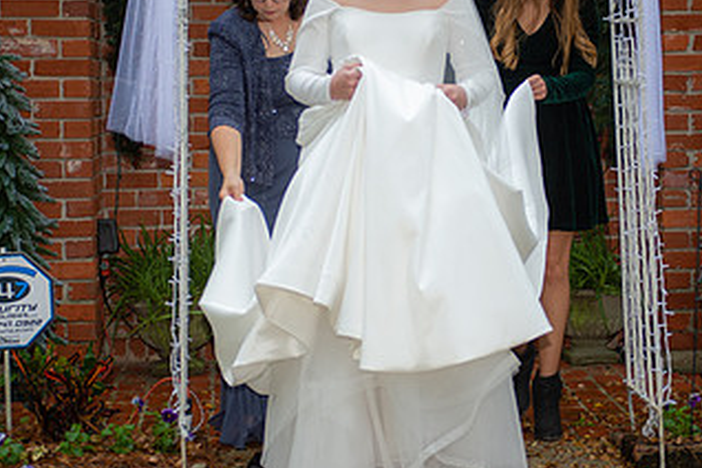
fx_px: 2203
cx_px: 336
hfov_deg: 18.1
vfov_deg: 12.1
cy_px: 161
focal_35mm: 113
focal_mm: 62
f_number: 2.8
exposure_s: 1/250
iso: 320
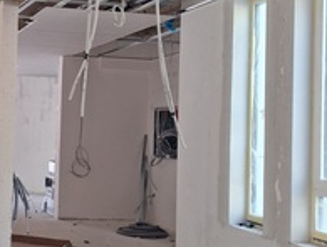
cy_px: 108
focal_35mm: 53
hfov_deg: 32.1
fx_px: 502
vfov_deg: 27.6
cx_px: -27
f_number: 1.8
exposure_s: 1/50
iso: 125
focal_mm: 5.54
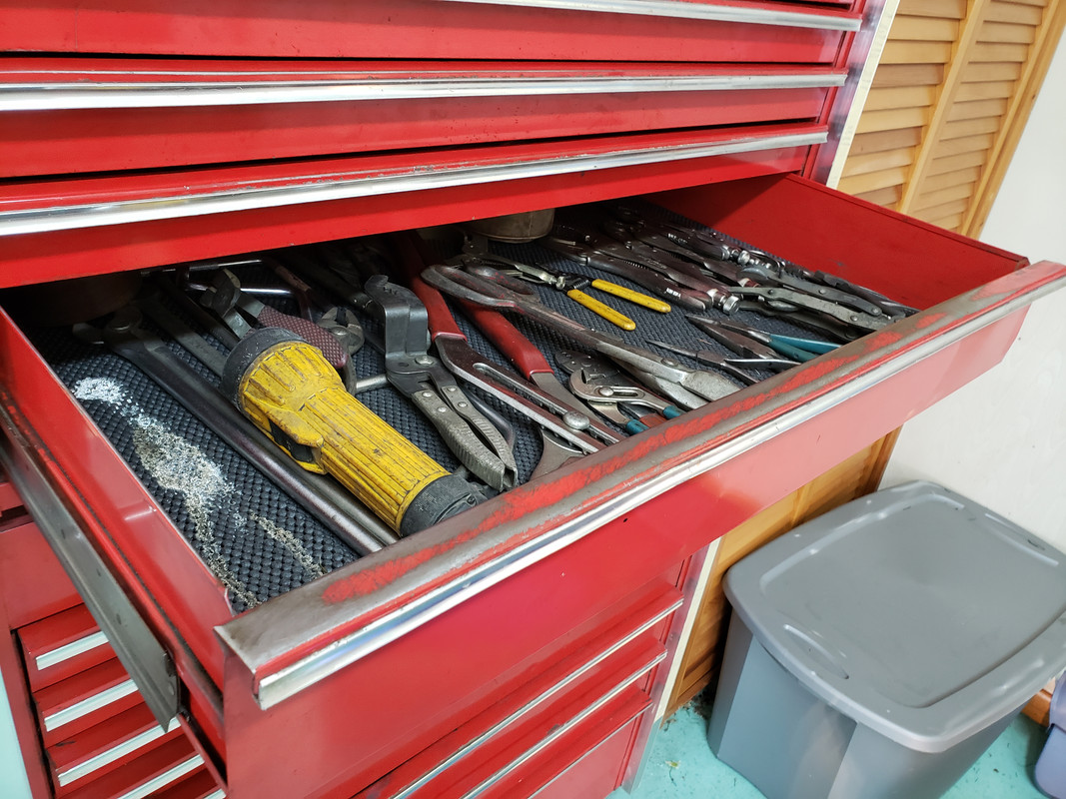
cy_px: 400
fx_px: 801
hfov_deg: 67.3
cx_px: 533
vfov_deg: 53.1
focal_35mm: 26
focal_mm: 4.3
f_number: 2.4
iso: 250
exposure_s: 1/20
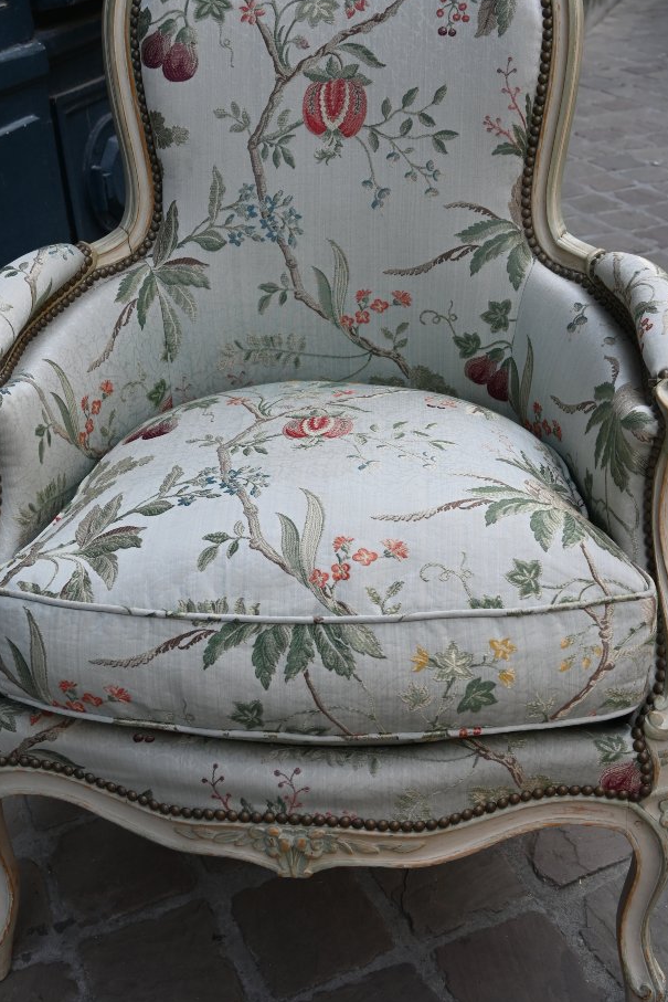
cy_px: 476
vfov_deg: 46.7
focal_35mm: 42
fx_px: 1159
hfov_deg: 32.2
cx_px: 331
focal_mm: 21
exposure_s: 1/250
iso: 200
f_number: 4.5
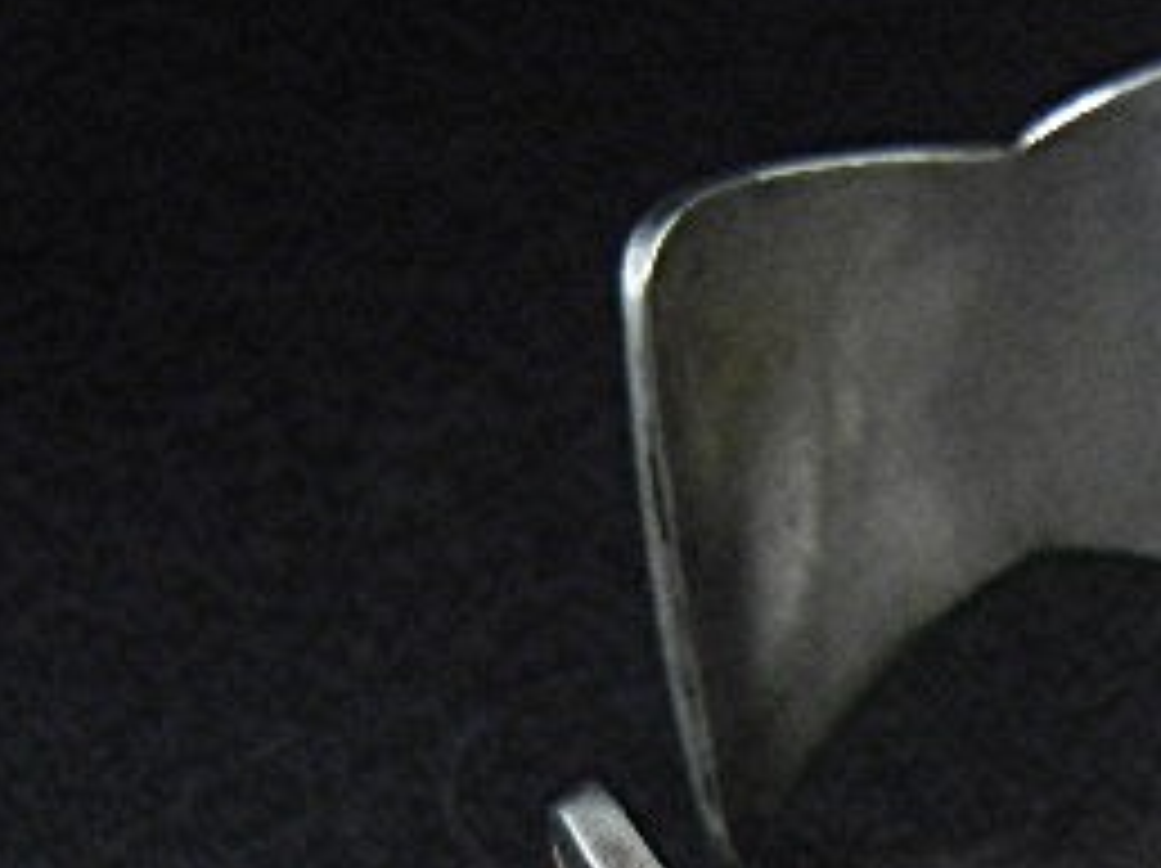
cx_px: 1314
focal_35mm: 129
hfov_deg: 14.9
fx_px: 4323
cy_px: 953
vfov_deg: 11.3
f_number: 7.8
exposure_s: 1/30
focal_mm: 9.3
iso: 800
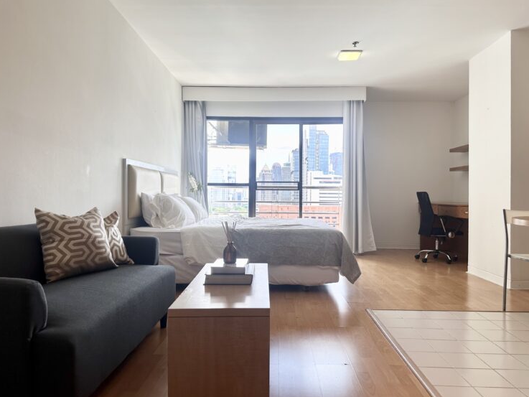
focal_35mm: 25
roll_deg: -0.3
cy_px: 193
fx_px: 382
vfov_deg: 54.9
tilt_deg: -0.4
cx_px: 266
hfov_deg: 69.4
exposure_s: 1/100
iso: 80
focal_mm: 6.86
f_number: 1.78
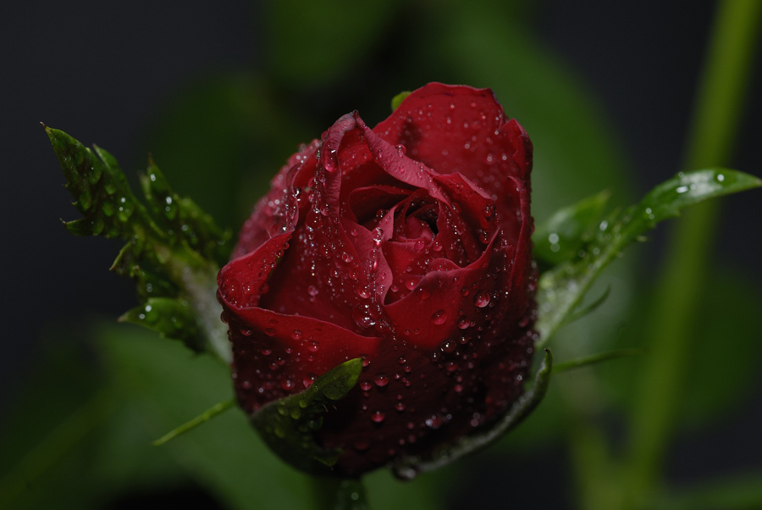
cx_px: 381
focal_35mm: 150
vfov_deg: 9.2
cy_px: 255
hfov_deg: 13.7
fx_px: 3178
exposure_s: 1/30
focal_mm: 100
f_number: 16
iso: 100
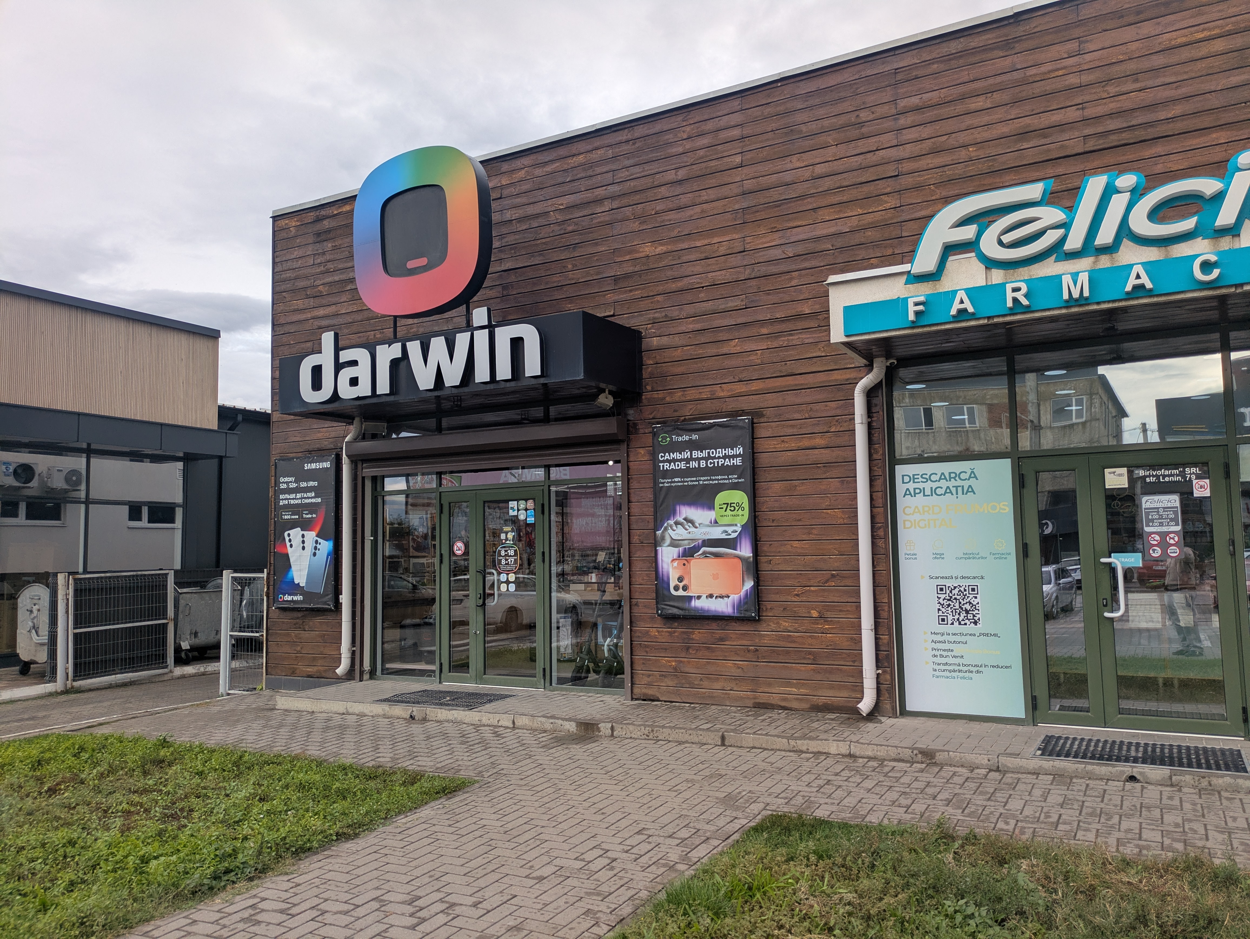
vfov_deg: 54.9
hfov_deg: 69.4
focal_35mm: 25
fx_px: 903
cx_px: 625
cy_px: 470
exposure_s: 1/1269
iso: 51
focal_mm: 5.43
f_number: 1.89
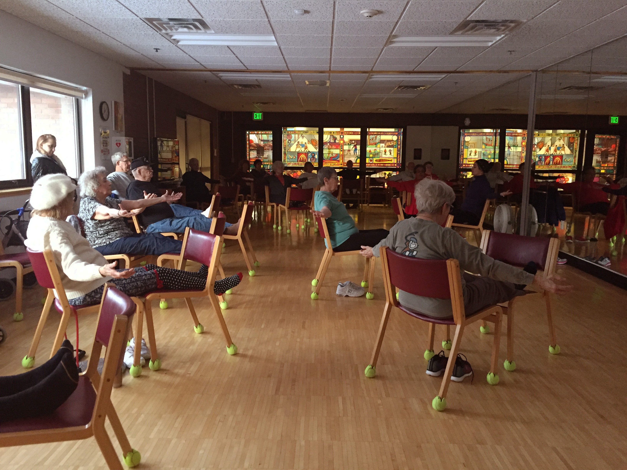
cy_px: 235
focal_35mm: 29
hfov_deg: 61.7
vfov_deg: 48.2
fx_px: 525
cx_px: 314
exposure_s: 1/20
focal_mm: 4.15
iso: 250
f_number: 2.2
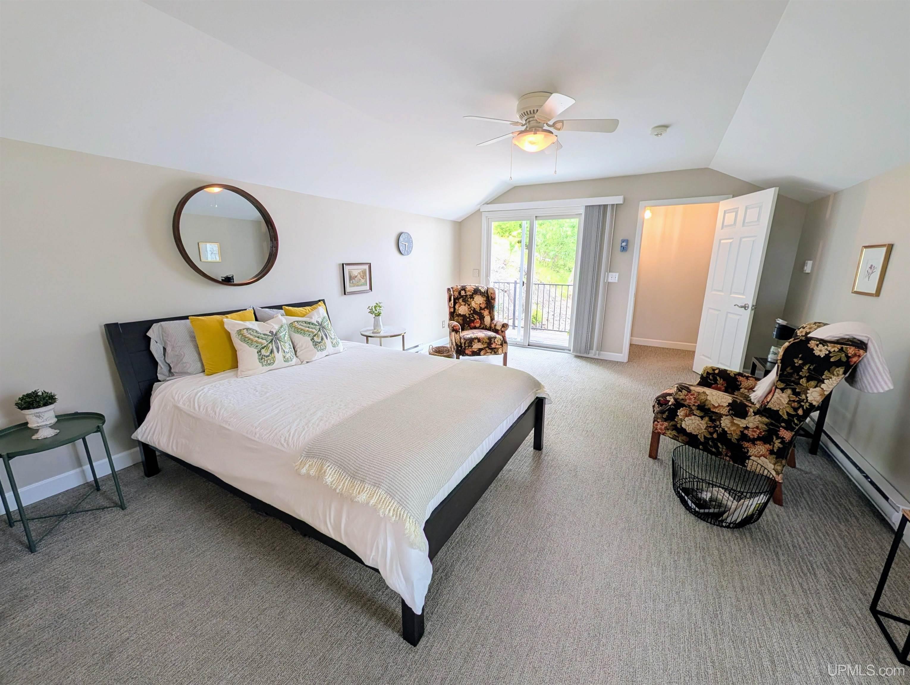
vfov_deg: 94.6
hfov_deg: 110.5
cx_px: 455
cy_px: 342
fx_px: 316
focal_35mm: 12
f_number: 1.7
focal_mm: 2.02
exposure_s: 1/120
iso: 71
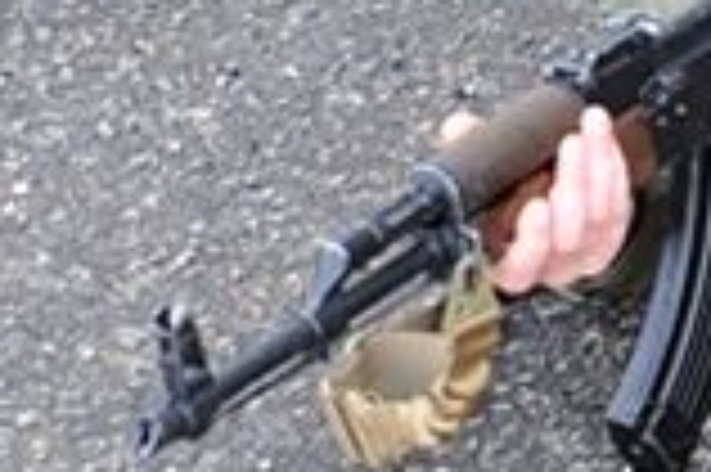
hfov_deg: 7.6
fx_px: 5307
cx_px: 1004
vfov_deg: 5.1
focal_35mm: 269
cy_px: -178
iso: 640
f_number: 5
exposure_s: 1/125
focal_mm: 50
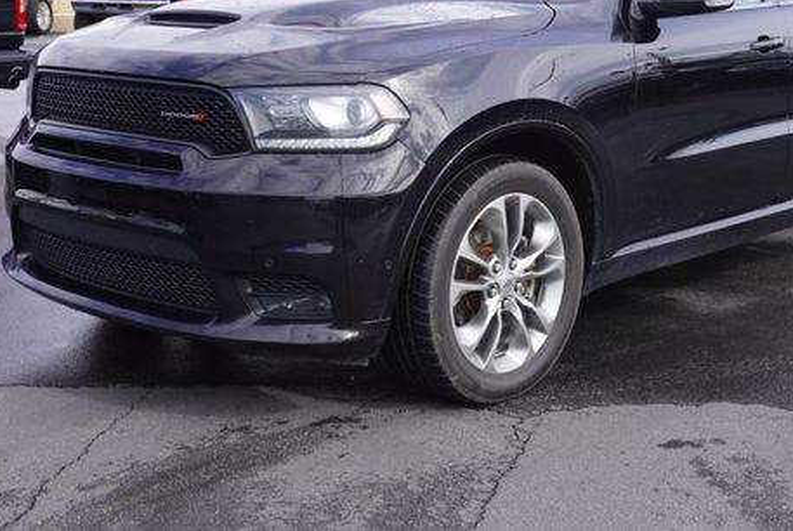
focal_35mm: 57
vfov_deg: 23.8
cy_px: 161
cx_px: 465
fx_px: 1251
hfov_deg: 35.1
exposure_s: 1/100
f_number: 8
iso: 100
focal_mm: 27
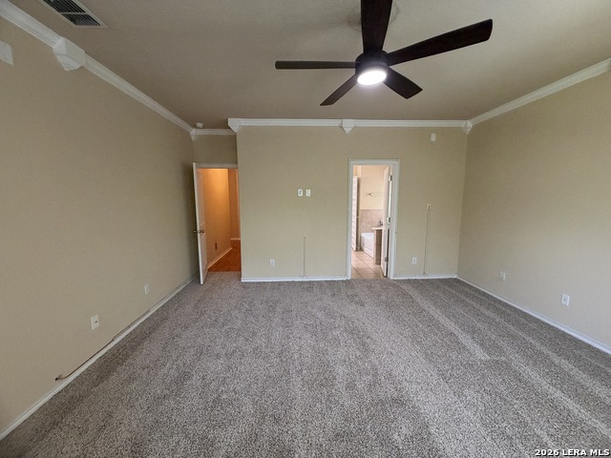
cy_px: 229
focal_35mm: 14
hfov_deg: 102.1
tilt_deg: -7.5
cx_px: 306
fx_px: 247
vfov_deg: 85.7
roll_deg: +0.4
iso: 320
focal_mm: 2.22
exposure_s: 1/41
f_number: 2.2
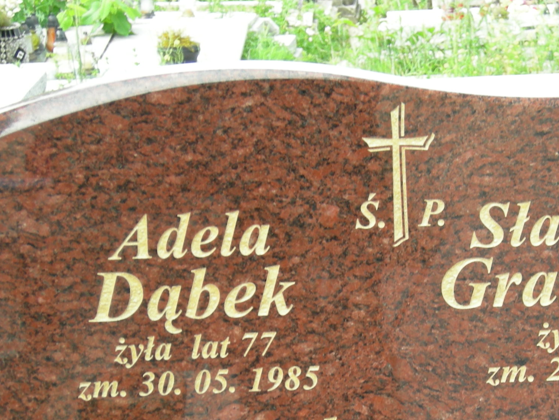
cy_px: 358
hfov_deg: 16.8
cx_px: 459
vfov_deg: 12.7
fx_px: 1873
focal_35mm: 116
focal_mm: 13.7
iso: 64
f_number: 3.5
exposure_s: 1/71.1
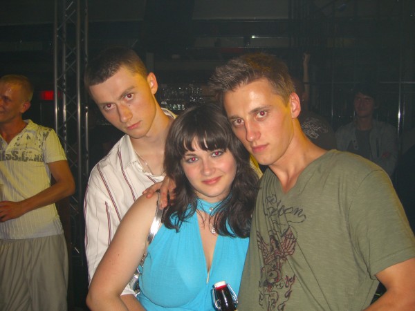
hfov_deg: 49.0
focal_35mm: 38
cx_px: 208
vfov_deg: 37.7
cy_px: 156
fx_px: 456
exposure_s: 1/60
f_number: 2.8
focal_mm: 7.9
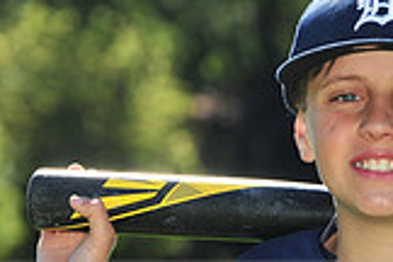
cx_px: 361
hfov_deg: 4.3
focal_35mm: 484
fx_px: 5283
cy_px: 291
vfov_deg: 2.8
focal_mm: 135
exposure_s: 1/800
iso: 320
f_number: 7.1
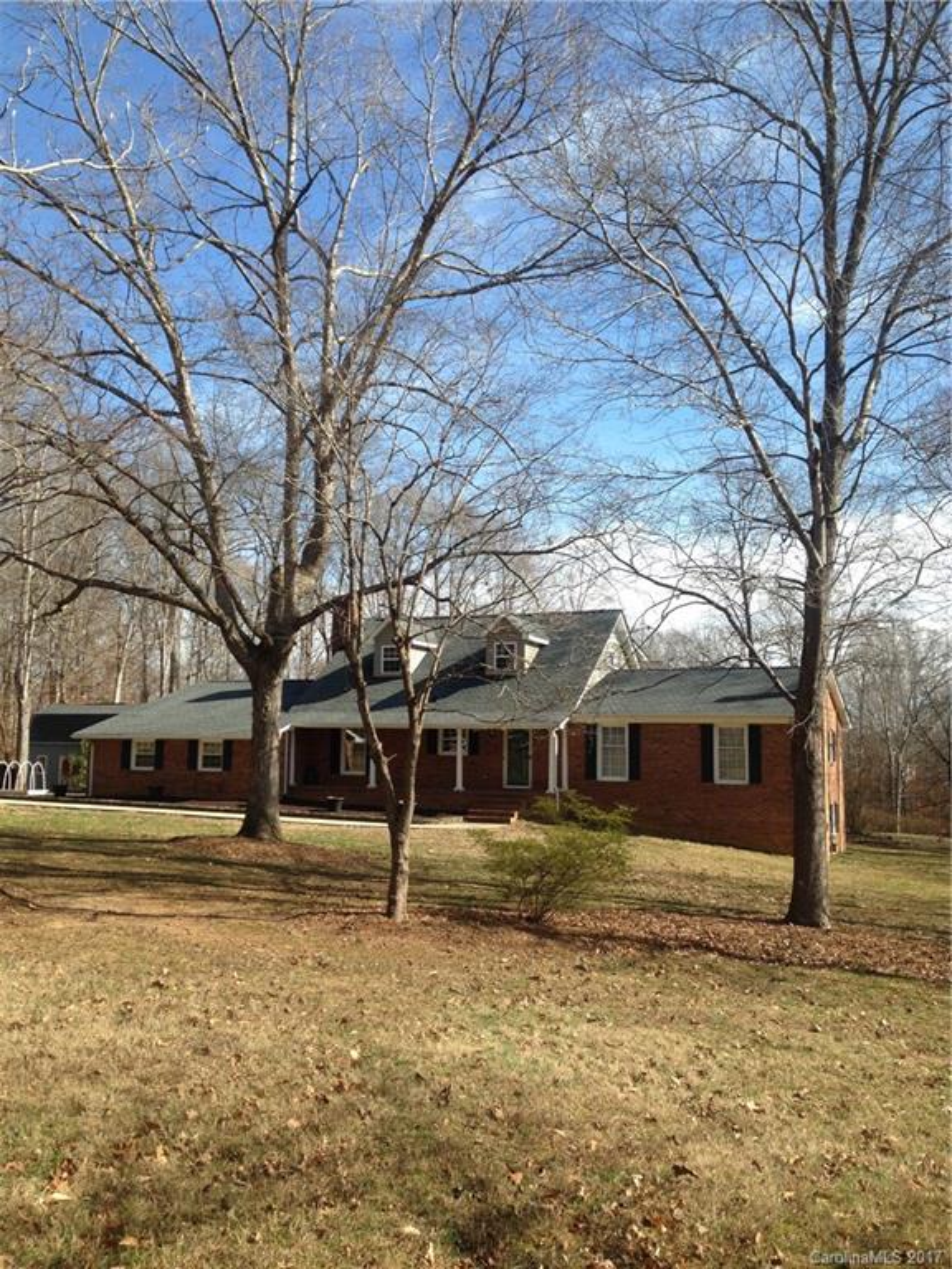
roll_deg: -1.1
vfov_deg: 55.4
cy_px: 634
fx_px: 1210
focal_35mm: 33
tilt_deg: +4.4
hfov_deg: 42.9
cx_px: 476
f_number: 2.4
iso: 50
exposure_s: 1/919
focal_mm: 4.12
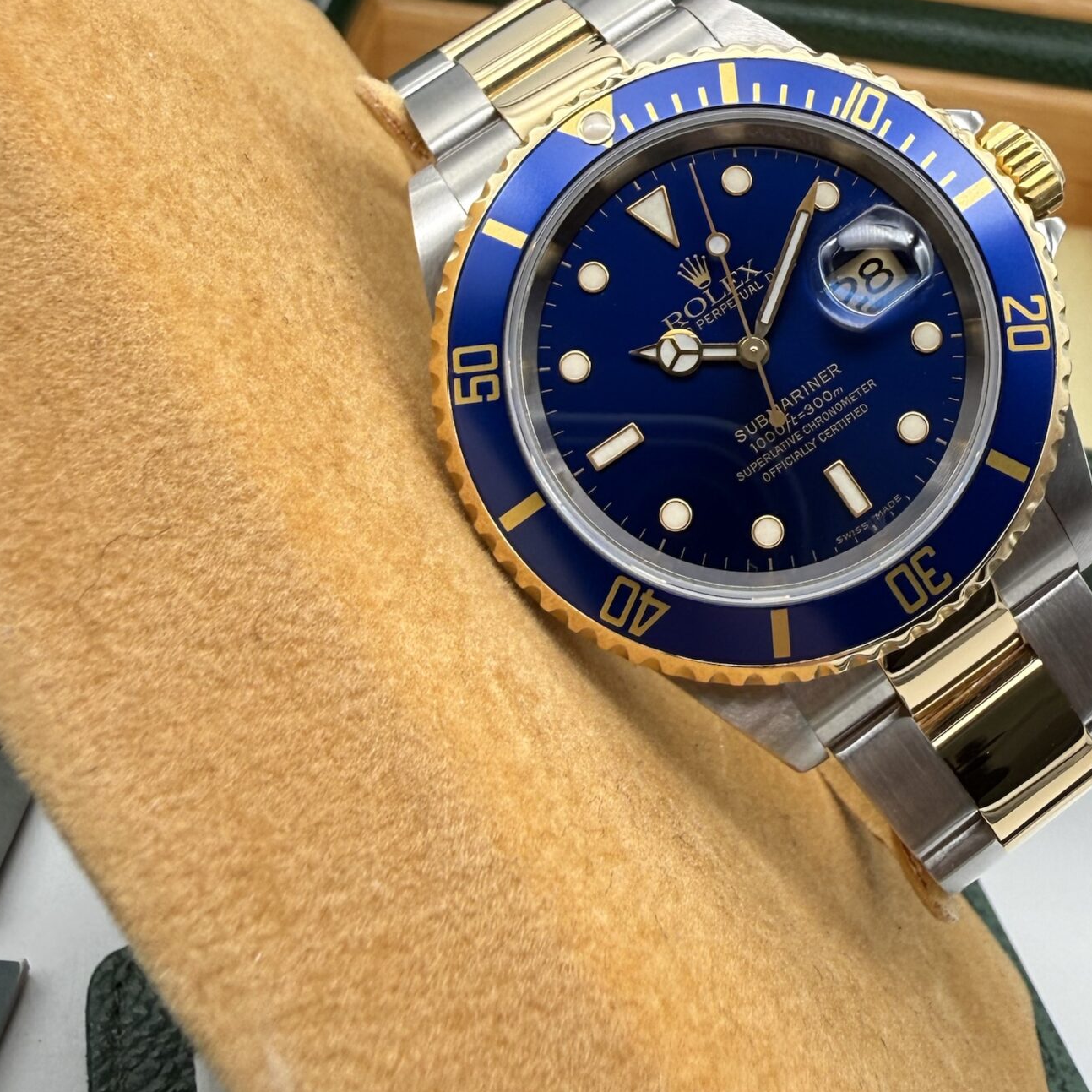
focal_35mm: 42
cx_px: 752
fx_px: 1499
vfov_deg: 39.2
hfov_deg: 39.4
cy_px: 311
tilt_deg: -31.1
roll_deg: -10.6
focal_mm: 2.22
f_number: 2.2
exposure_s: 1/148
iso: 40
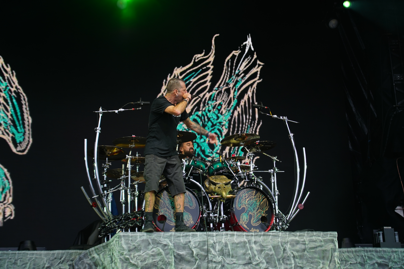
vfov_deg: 19.5
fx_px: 785
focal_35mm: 70
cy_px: 134
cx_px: 202
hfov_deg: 28.8
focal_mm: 70
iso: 320
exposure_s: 1/125
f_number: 4
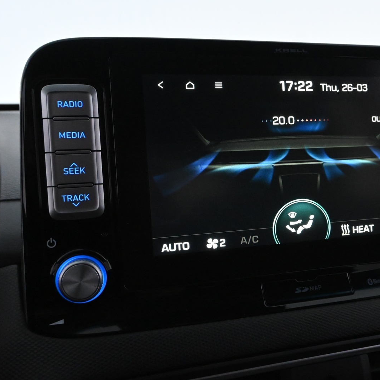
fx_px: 505
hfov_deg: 40.3
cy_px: 192
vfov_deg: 41.3
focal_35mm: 41
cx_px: 275
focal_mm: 21
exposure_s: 1/80
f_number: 5.6
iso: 6400
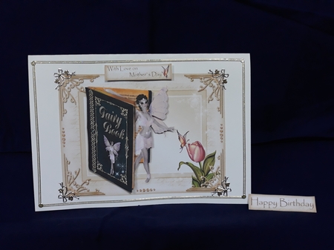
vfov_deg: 51.3
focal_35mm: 27
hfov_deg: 65.4
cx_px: 167
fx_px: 260
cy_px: 125
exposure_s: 1/40
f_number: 1.9
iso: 200
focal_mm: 3.6
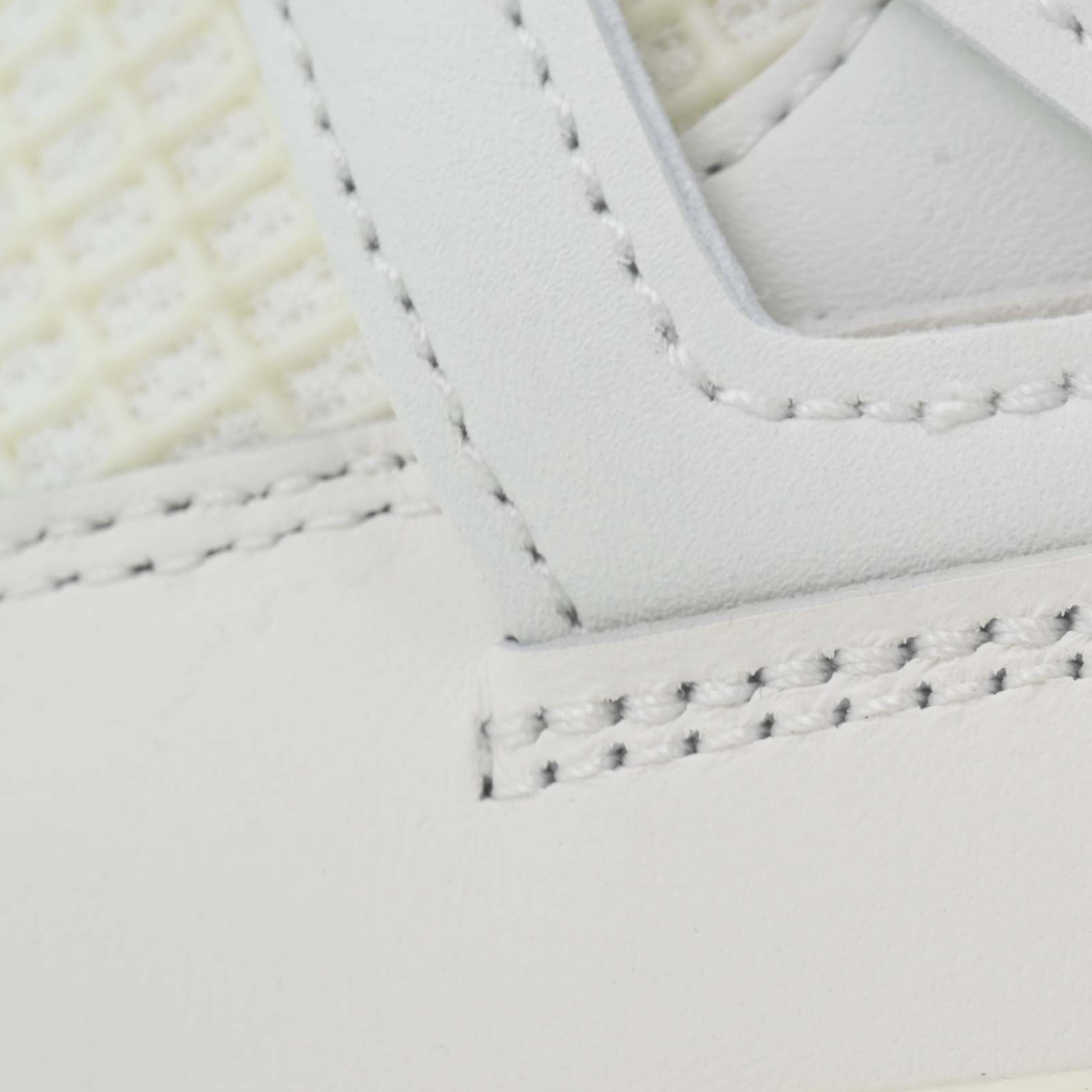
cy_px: 562
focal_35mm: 205
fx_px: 7317
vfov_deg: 8.5
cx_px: 1353
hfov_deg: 8.4
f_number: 13
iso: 400
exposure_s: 1/100
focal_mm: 94
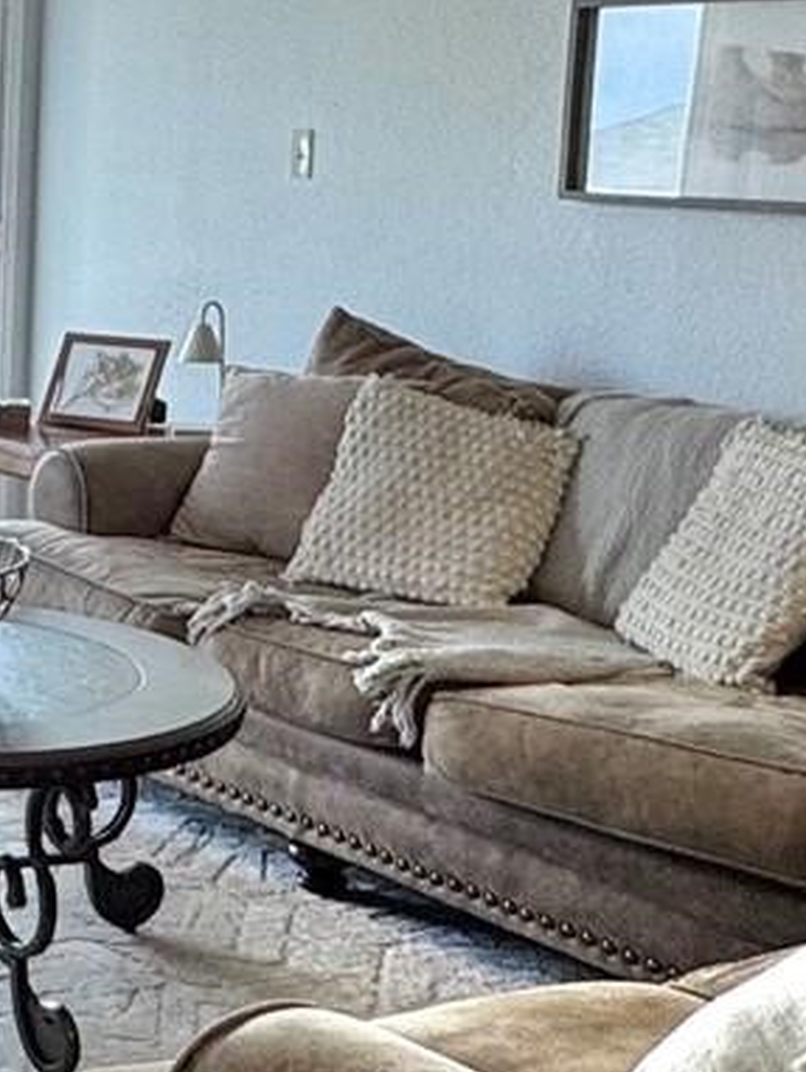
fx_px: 2326
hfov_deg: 18.2
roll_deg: -1.3
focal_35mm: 75
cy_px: 354
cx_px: -272
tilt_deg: -5.2
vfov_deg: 25.8
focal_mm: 2.22
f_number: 2.2
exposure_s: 1/120
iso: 100
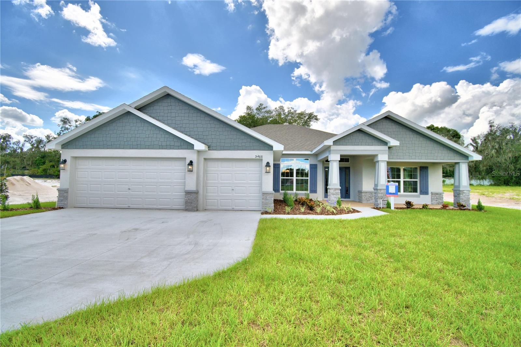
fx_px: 217
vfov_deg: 77.3
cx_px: 260
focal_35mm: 15
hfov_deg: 100.4
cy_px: 174
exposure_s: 1/1250
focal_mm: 10
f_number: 4.5
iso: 100
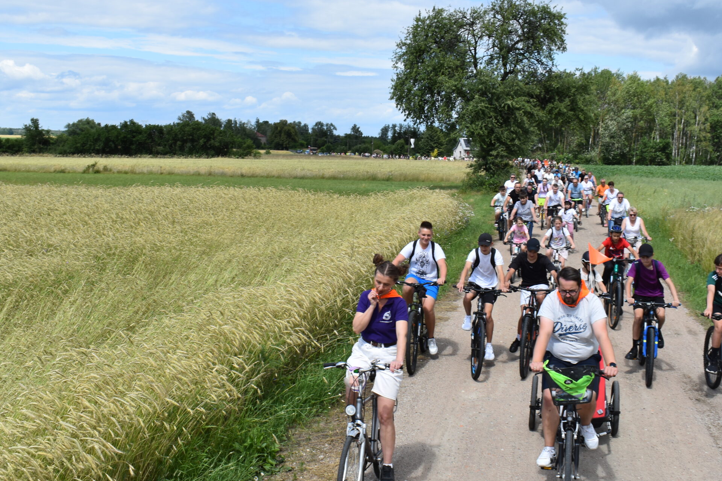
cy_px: 238
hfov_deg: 44.5
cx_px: 379
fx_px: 882
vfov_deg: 30.5
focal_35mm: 44
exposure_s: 1/400
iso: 200
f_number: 10
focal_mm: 22
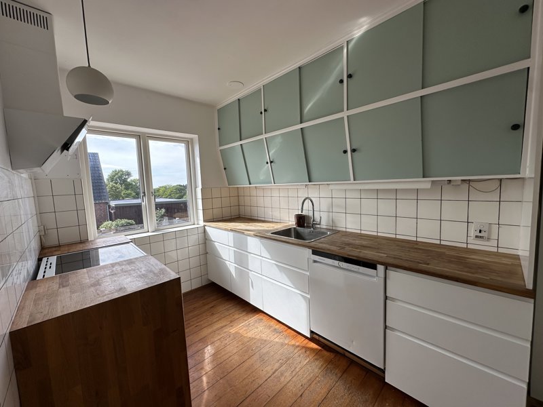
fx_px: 220
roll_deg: +1.6
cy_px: 204
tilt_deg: -5.6
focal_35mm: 14
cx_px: 272
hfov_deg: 102.1
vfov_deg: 85.7
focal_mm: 2.22
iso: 40
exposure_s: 1/368
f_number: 2.2
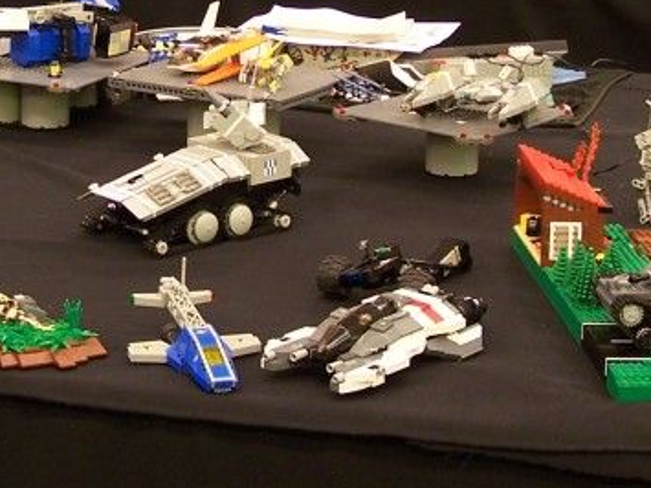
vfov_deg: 11.9
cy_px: 61
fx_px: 2331
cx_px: 156
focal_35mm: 124
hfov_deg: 15.8
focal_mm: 7.1
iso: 80
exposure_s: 1/2
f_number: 2.9
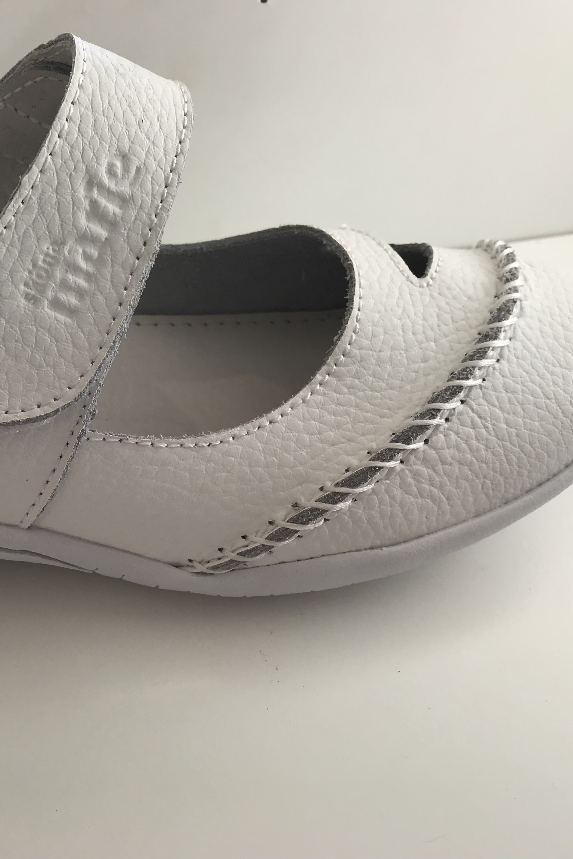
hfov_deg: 33.1
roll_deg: -2.0
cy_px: 428
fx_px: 931
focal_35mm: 39
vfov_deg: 49.6
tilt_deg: -43.4
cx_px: 105
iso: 20
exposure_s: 1/265
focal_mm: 3.99
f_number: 1.8
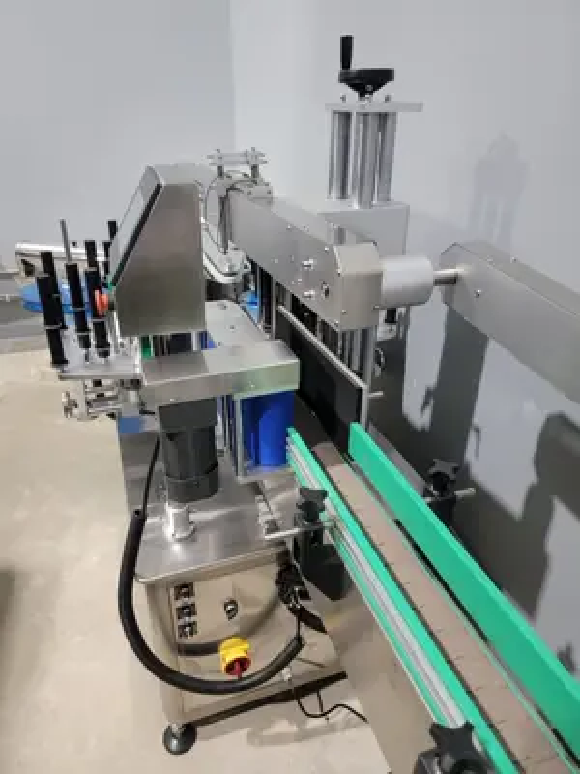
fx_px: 536
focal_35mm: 24
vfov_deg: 71.6
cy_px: 387
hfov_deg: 56.8
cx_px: 290
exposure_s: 1/40
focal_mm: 6.7
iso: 500
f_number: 1.8
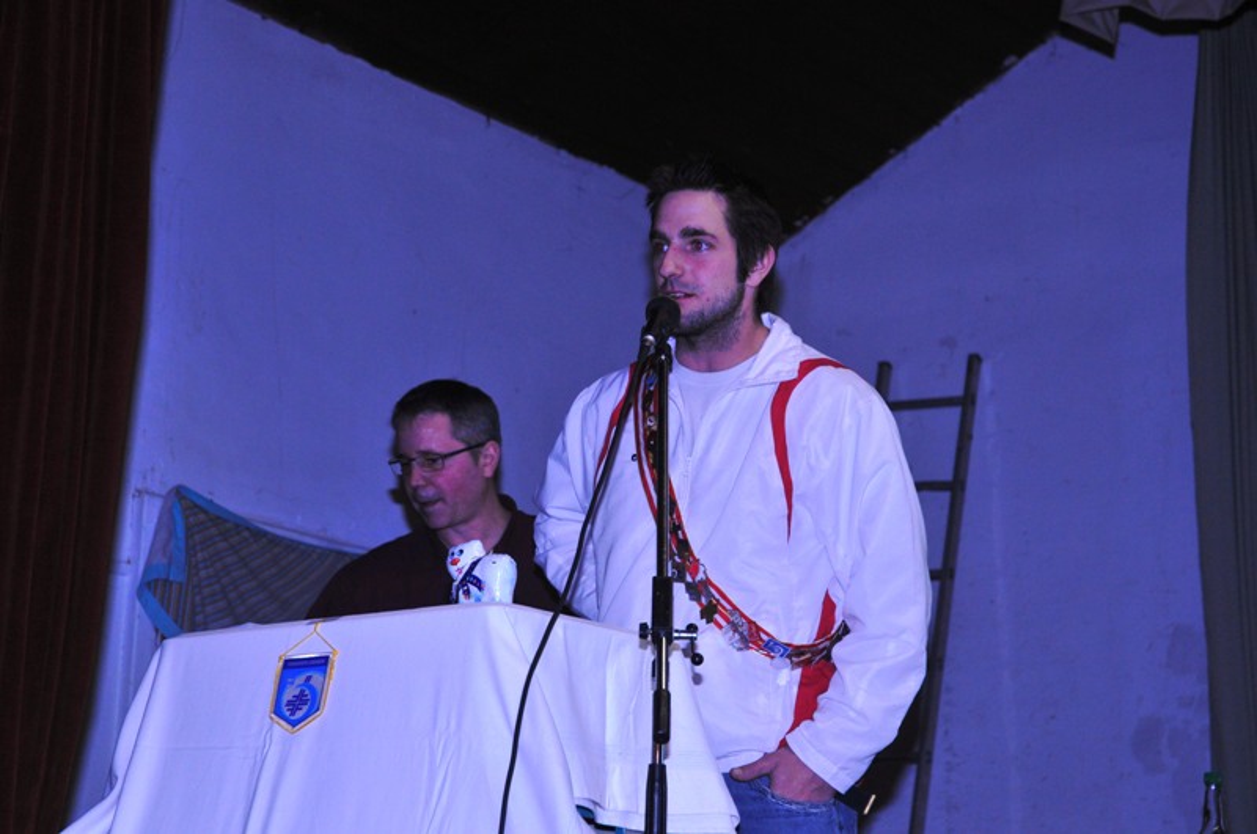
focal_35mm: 84
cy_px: 417
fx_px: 2929
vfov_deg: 16.2
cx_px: 628
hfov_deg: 24.2
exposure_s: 1/60
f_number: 4.5
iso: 500
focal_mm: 56
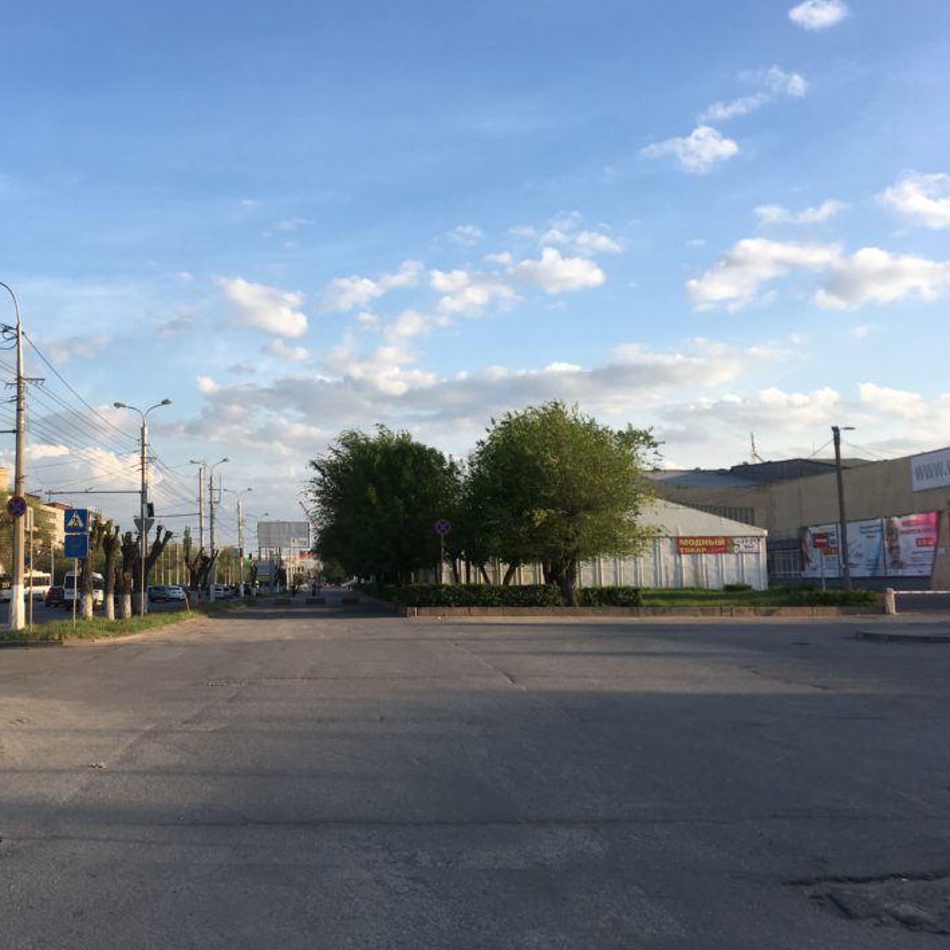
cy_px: 442
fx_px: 1149
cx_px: 271
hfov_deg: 43.9
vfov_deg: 44.9
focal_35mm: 37
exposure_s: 1/646
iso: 25
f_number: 2.2
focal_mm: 4.15
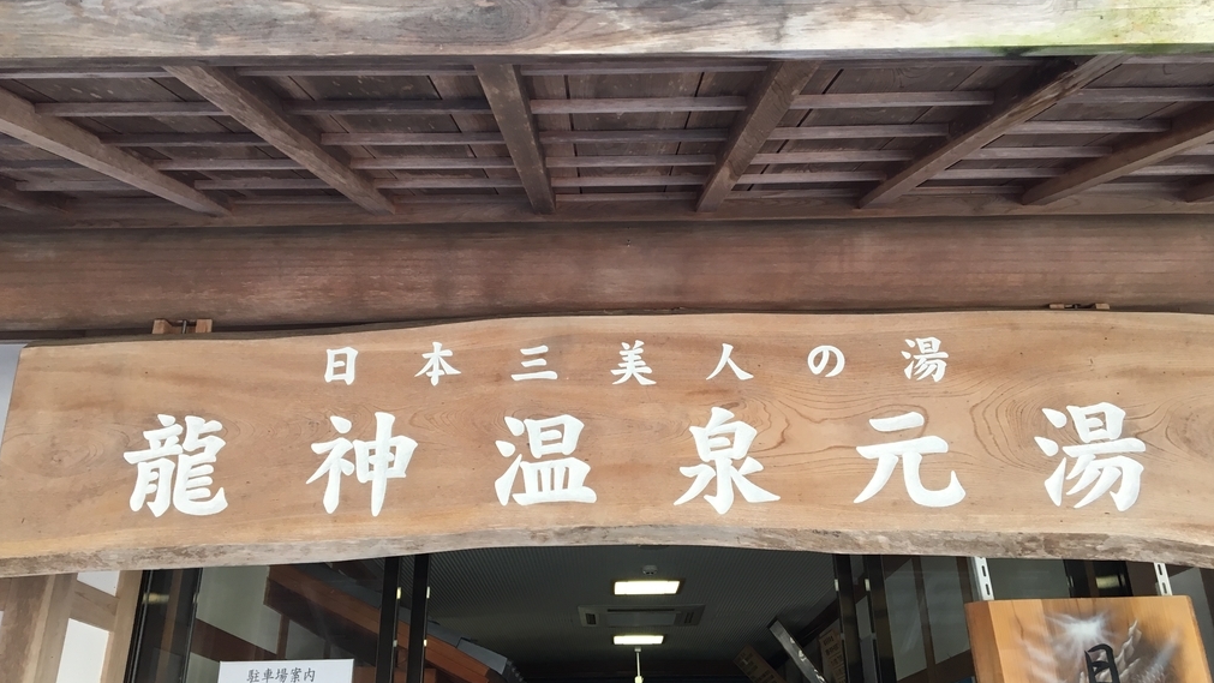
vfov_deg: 36.7
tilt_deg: +23.6
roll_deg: +1.6
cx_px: 603
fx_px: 1030
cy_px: 328
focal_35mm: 32
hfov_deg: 61.0
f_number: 2.2
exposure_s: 1/30
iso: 25
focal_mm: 4.15
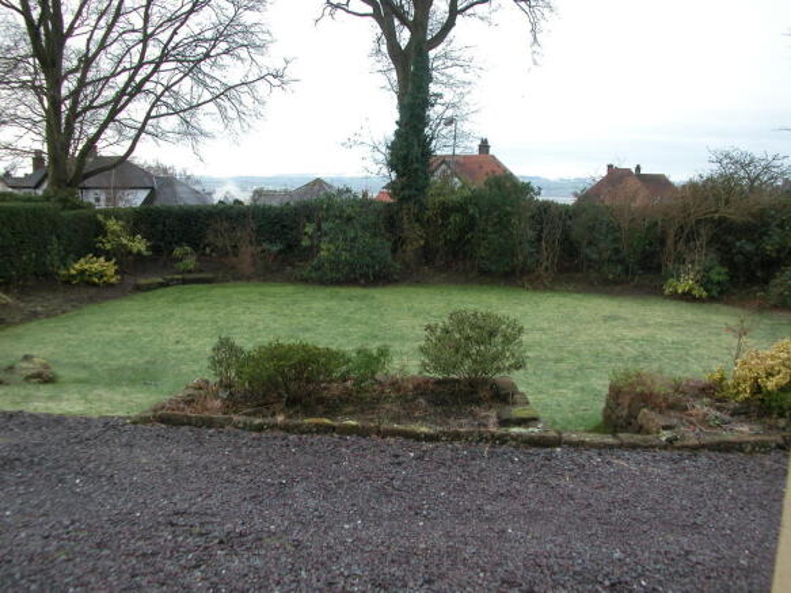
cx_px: 396
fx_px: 1028
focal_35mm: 45
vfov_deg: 32.2
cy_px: 296
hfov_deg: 42.1
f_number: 3.7
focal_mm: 11.4
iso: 100
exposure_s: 1/82.3
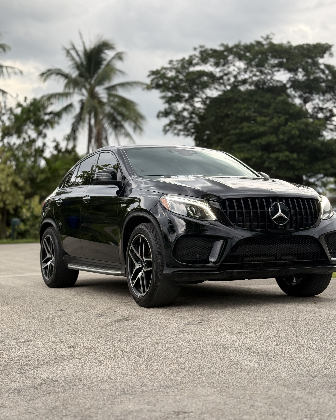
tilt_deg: +0.6
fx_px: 709
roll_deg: +0.1
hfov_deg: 26.7
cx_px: 191
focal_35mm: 57
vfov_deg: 33.0
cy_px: 218
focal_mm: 6.76
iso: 100
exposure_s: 1/481
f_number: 1.78
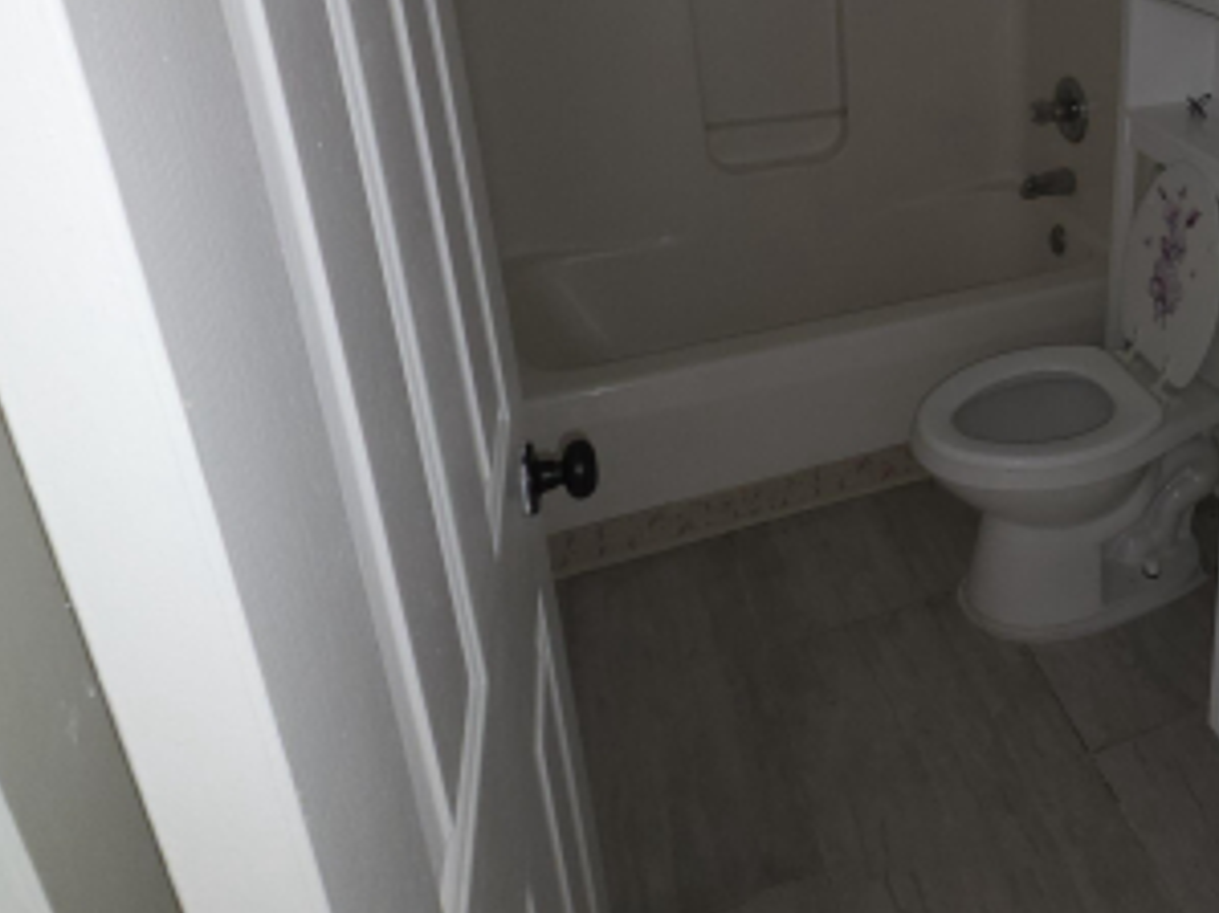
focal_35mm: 29
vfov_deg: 45.2
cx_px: 1021
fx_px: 1021
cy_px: 151
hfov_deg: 56.0
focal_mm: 2.2
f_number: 1.9
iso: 100
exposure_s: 1/60
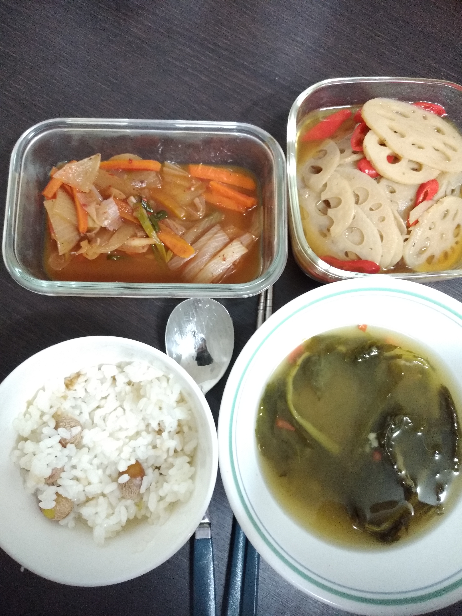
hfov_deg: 58.9
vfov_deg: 73.9
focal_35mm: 23
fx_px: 409
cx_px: 231
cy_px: 308
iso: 736
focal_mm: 3.94
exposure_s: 1/30
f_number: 1.9
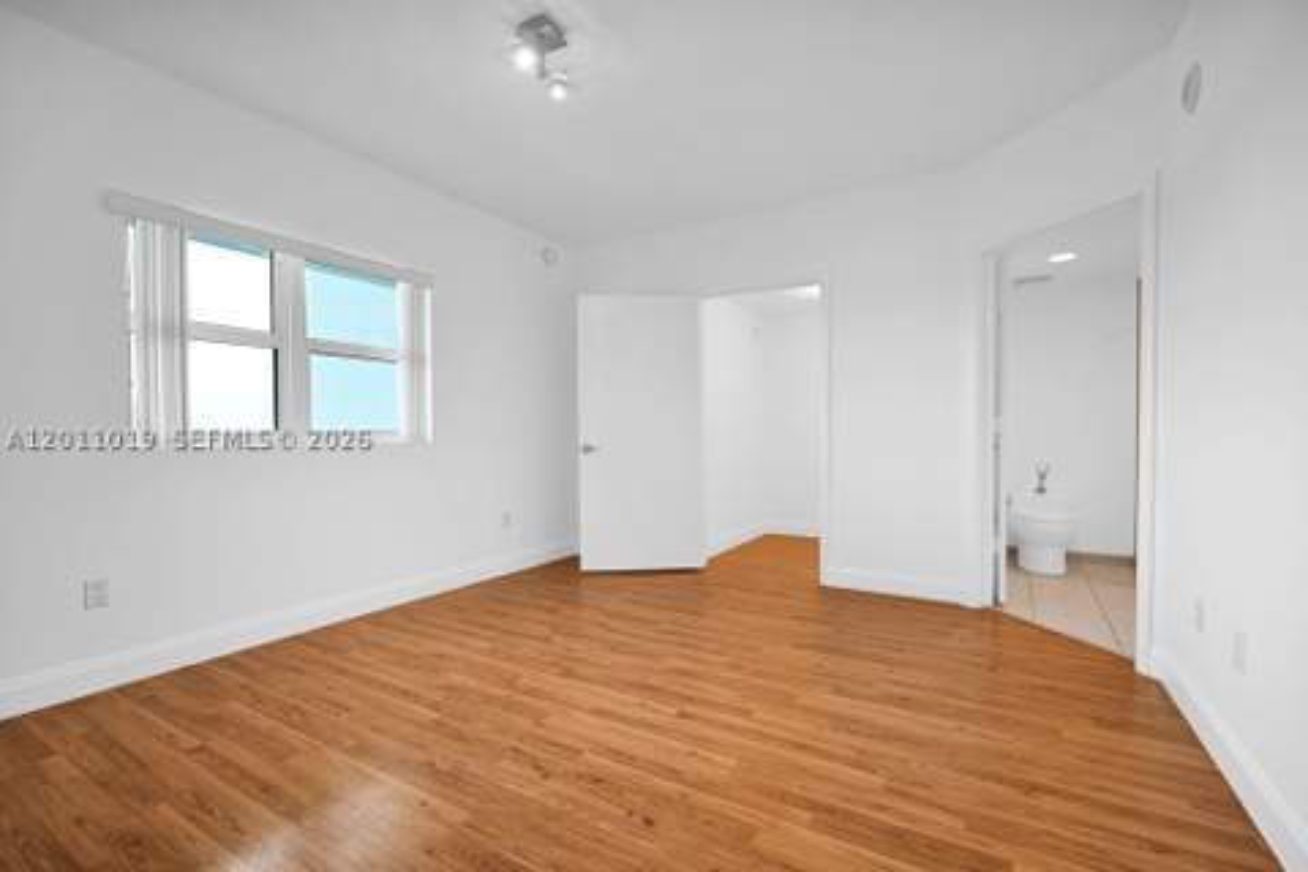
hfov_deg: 104.3
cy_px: 436
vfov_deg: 81.2
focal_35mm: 14
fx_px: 509
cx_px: 654
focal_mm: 14
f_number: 4
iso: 100
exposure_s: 1/15
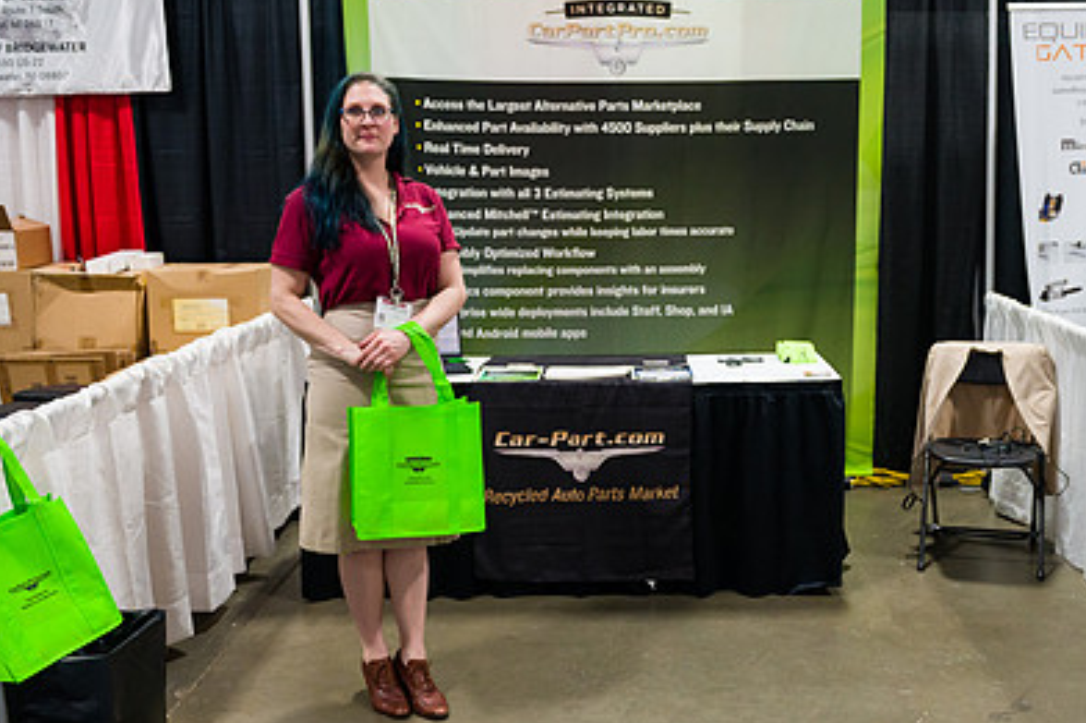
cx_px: 676
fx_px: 1206
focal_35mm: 40
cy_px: 341
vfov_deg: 33.4
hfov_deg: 48.0
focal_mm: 27
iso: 3200
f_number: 4
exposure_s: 1/200
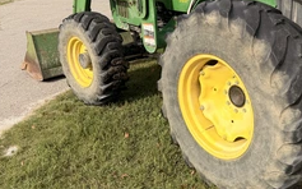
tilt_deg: -16.0
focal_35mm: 43
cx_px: 236
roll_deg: +1.4
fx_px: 354
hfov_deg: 44.3
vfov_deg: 29.5
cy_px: 56
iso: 80
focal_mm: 6.76
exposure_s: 1/3279
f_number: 1.78
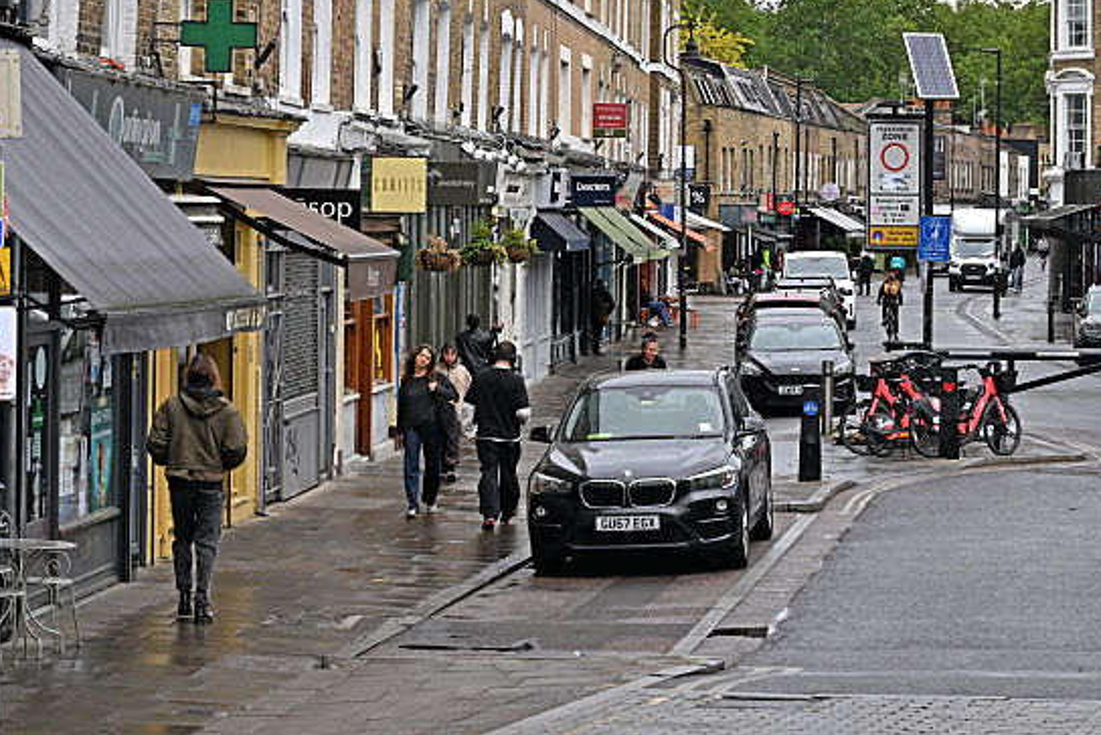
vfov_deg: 12.1
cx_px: 642
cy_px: 147
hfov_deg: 18.1
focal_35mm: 113
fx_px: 3457
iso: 250
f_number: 6.3
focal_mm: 60
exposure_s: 1/800
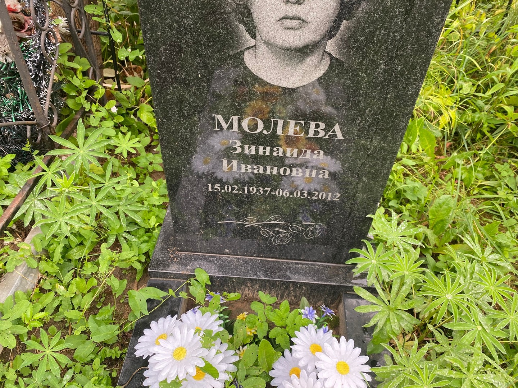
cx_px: 259
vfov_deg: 53.1
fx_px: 389
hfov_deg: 67.3
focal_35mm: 26
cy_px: 194
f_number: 1.8
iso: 40
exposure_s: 1/122
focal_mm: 4.25
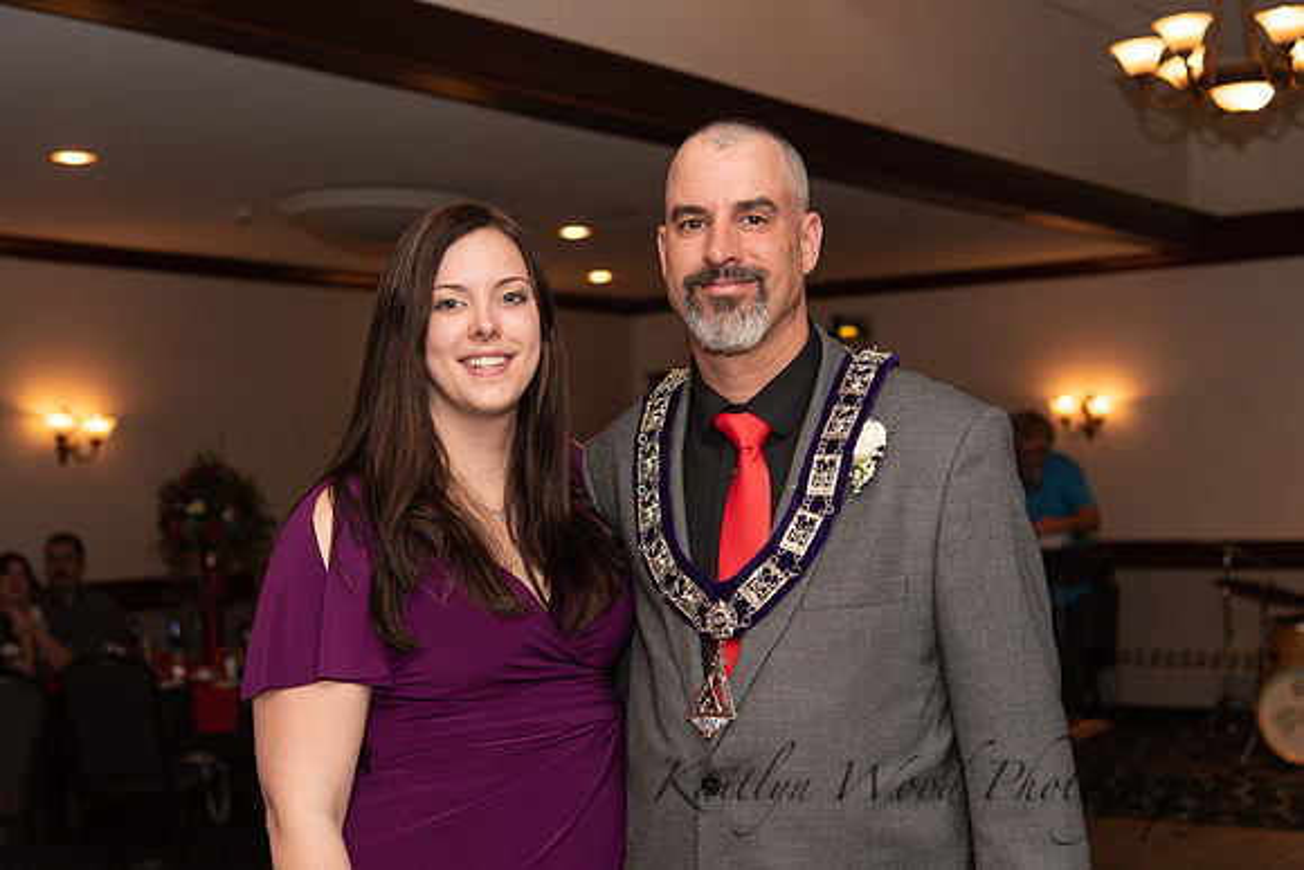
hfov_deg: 38.2
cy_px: 435
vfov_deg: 26.0
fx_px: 1884
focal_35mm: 52
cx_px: 652
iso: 800
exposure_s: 1/200
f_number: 4
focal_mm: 52
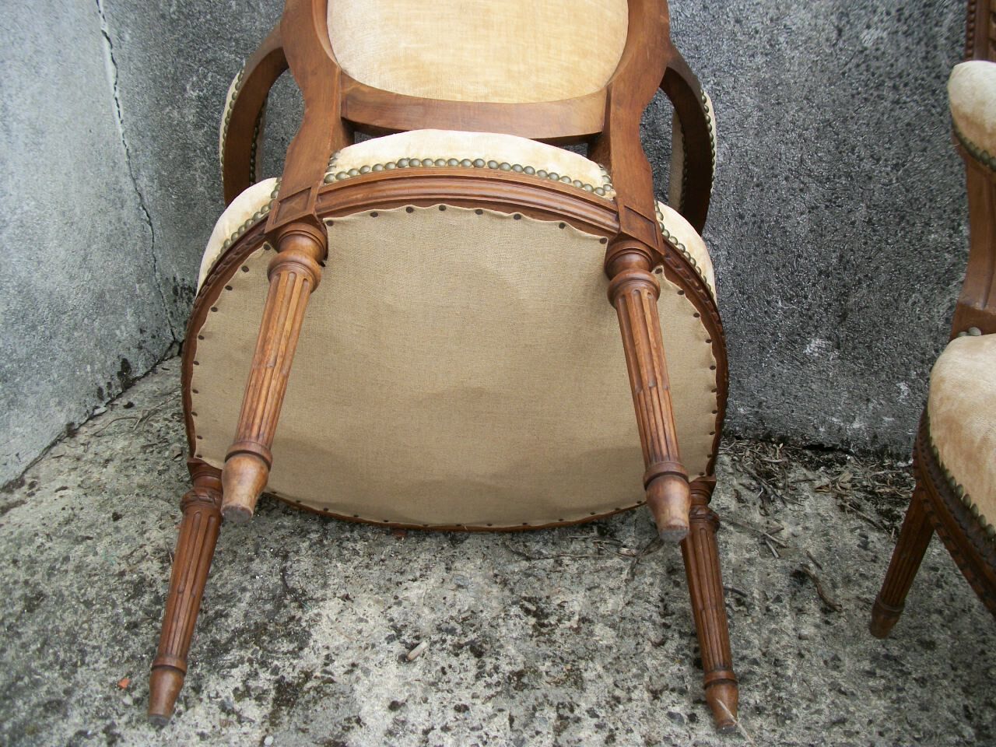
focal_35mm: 32
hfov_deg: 56.8
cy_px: 374
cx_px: 498
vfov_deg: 44.2
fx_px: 921
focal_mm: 5.7
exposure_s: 1/320
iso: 80
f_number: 2.9
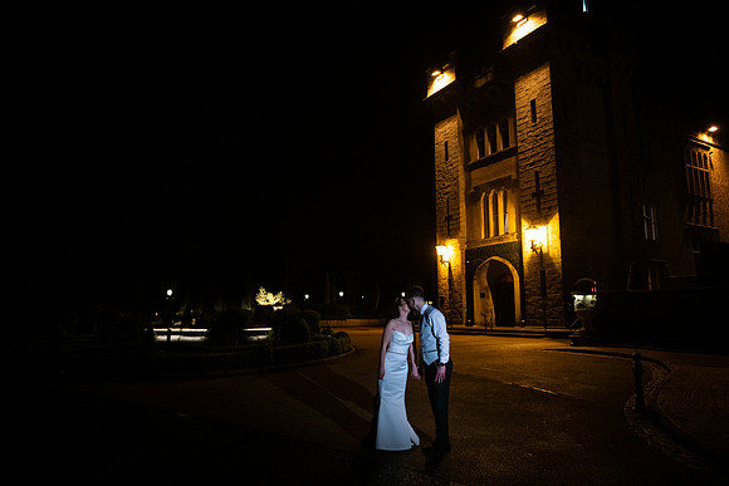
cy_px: 243
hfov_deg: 73.7
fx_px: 486
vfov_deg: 53.2
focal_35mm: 24
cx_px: 364
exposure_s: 1/160
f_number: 3.5
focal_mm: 24
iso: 2000
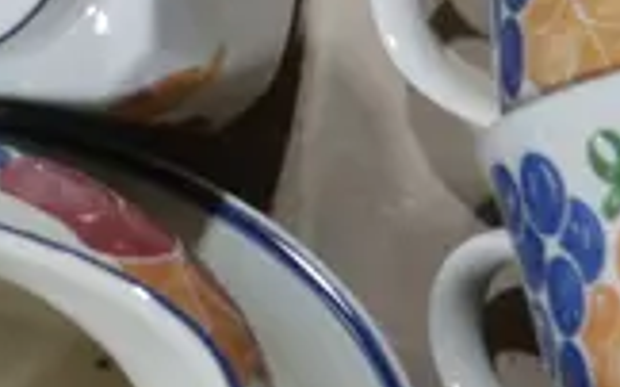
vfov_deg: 5.3
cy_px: -377
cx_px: -628
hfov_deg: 8.3
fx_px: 4069
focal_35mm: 241
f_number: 4
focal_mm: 18
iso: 200
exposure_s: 1/100
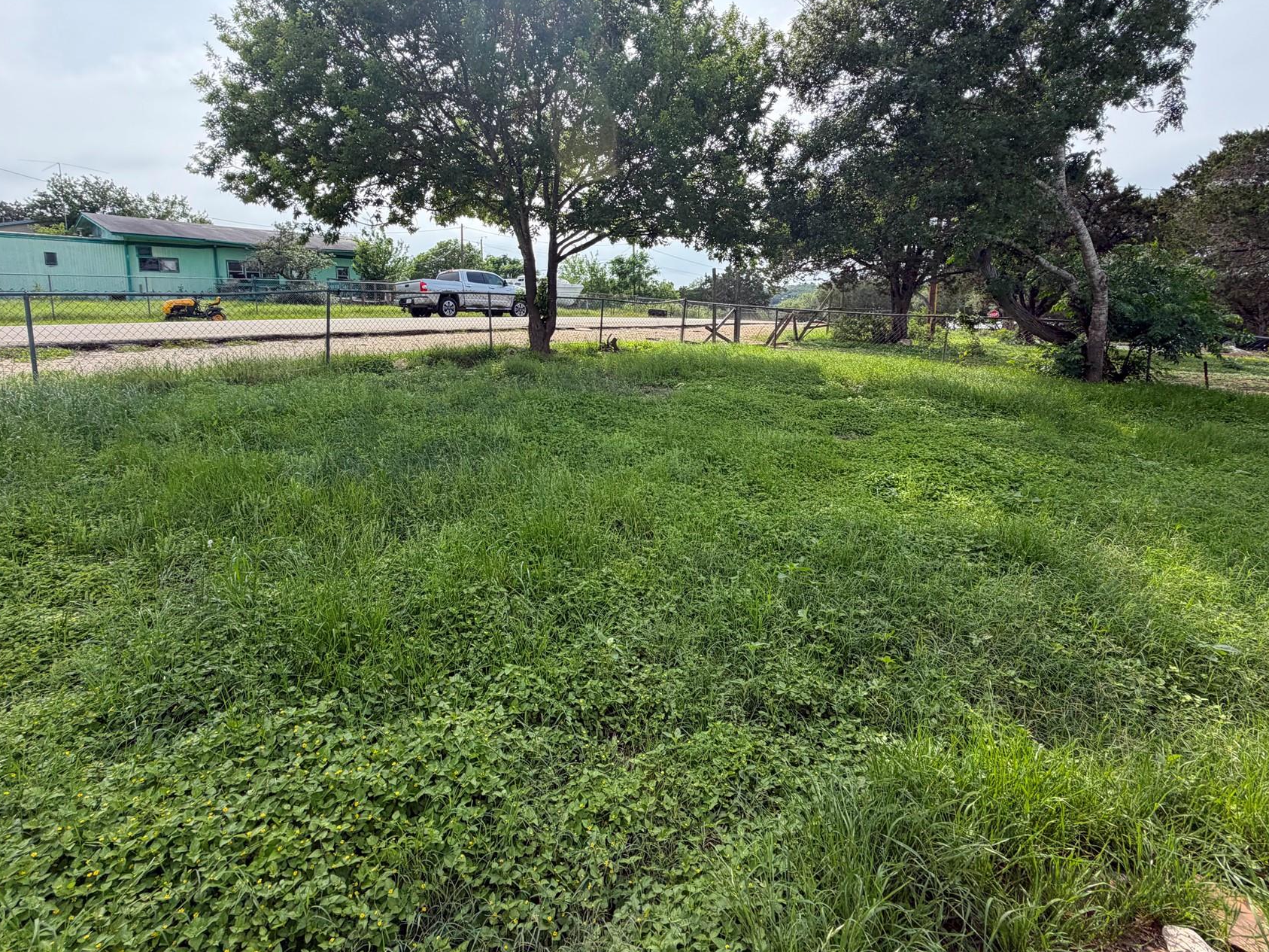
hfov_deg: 91.0
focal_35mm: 17
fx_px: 623
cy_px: 387
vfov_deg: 74.0
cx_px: 630
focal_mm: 2.22
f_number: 2.2
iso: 32
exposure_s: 1/770
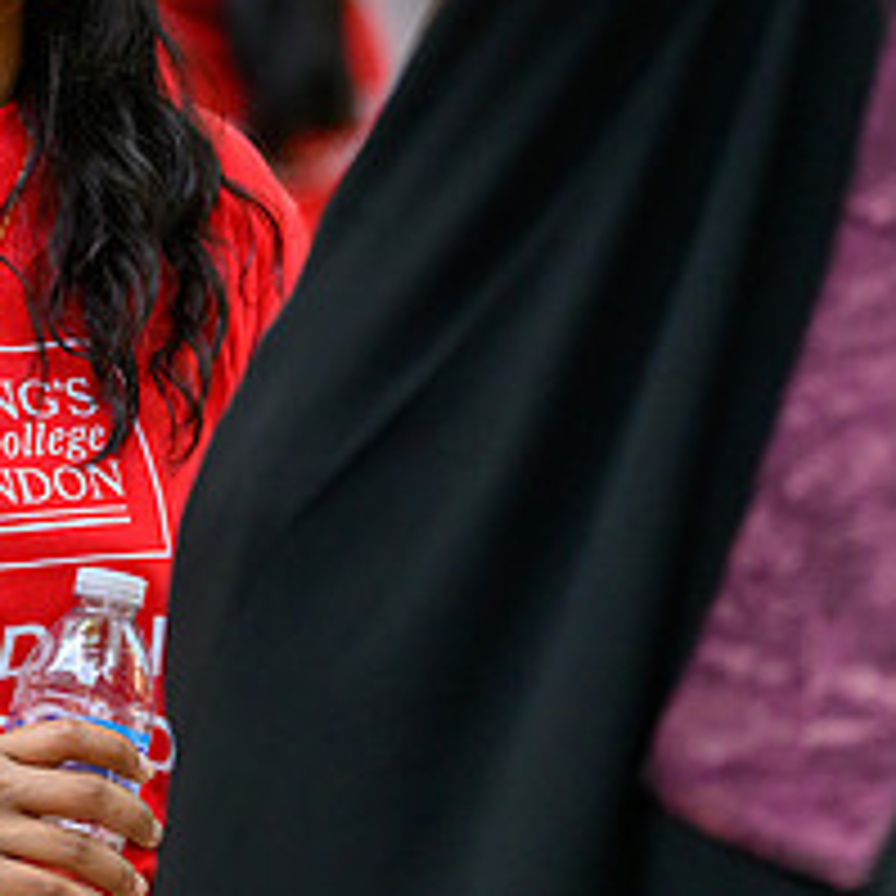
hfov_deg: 5.1
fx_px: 9957
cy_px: 173
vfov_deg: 5.1
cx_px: -167
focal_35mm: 340
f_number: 1.8
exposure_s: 1/6400
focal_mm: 135
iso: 2200
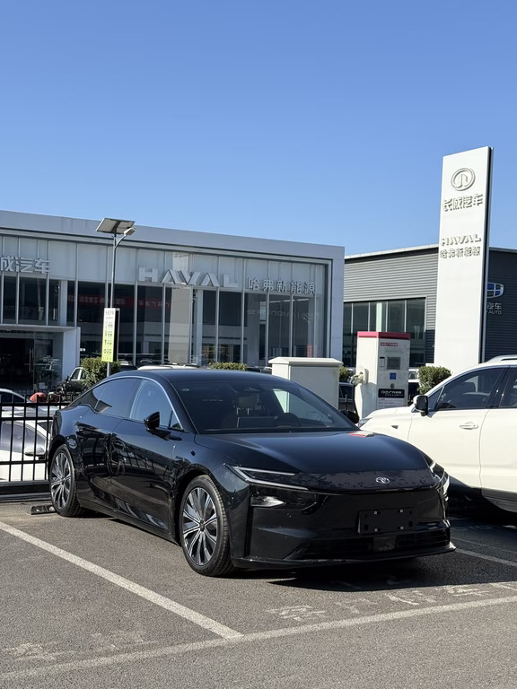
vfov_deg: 39.7
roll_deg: -1.9
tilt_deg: +0.8
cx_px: 258
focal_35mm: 48
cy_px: 344
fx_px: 956
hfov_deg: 30.3
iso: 64
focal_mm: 6.76
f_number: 1.78
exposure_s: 1/4329
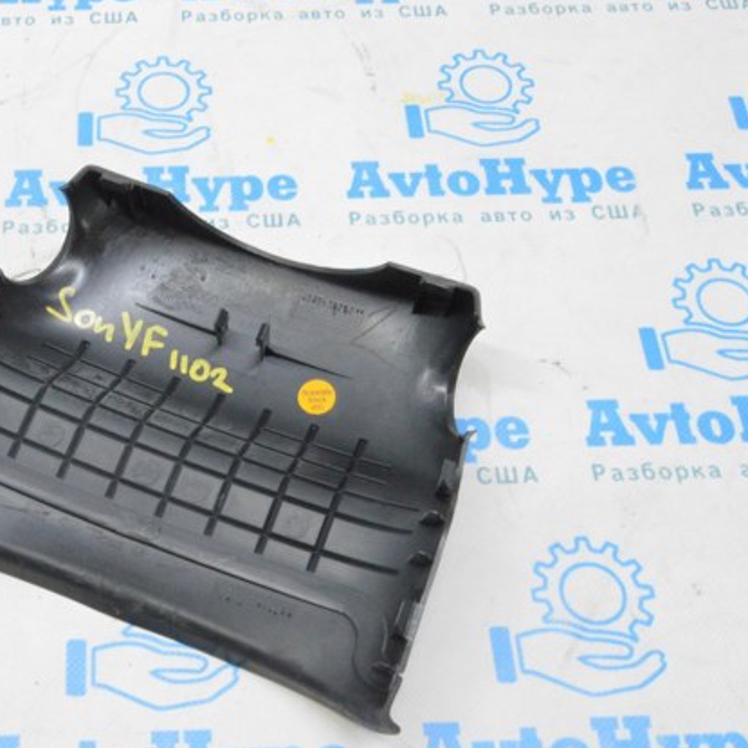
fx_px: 1247
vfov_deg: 33.4
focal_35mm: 51
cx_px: 177
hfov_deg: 32.7
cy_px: 378
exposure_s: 1/15
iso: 6400
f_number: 20
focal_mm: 26
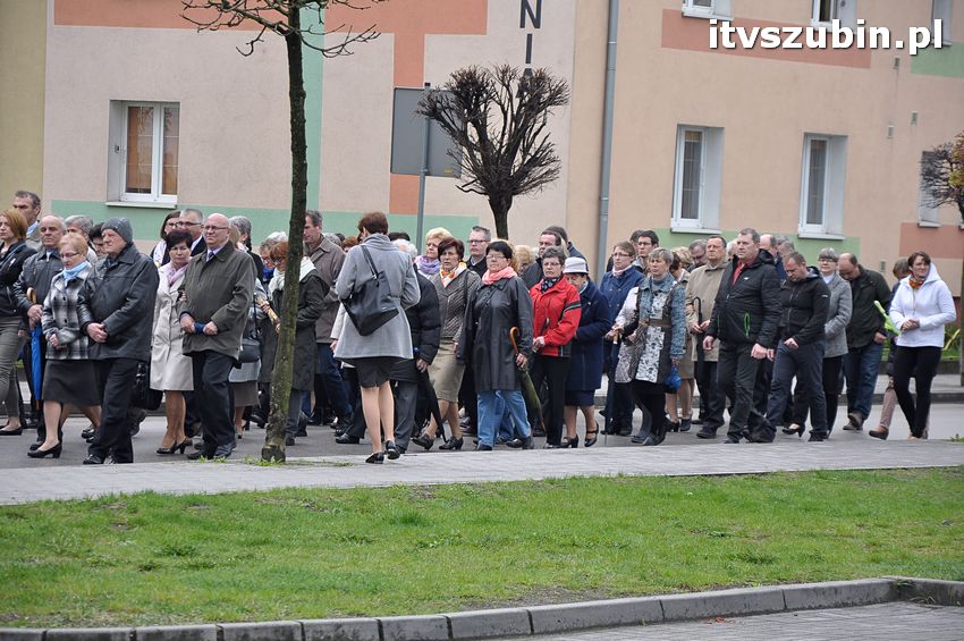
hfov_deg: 13.1
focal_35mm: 158
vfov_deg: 8.7
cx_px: 482
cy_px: 320
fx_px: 4213
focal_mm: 105
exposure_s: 1/500
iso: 320
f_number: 5.6
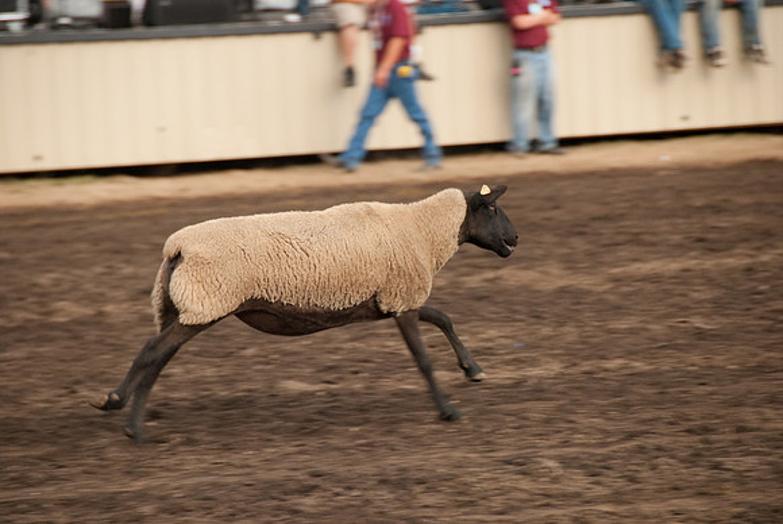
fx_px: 5552
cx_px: 392
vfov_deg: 5.4
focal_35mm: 255
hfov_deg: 8.1
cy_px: 262
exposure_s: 1/200
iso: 400
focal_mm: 170
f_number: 5.6
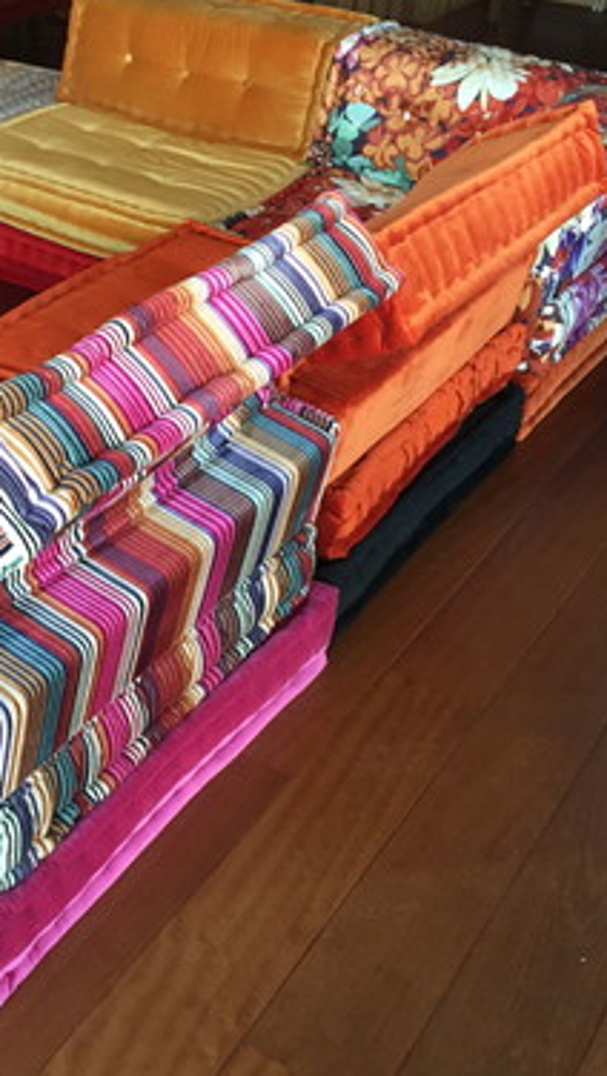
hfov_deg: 27.3
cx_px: 140
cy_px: 529
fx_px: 1228
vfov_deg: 47.3
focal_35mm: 43
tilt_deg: -33.8
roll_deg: -2.2
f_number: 2.2
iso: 80
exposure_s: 1/33
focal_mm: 4.15
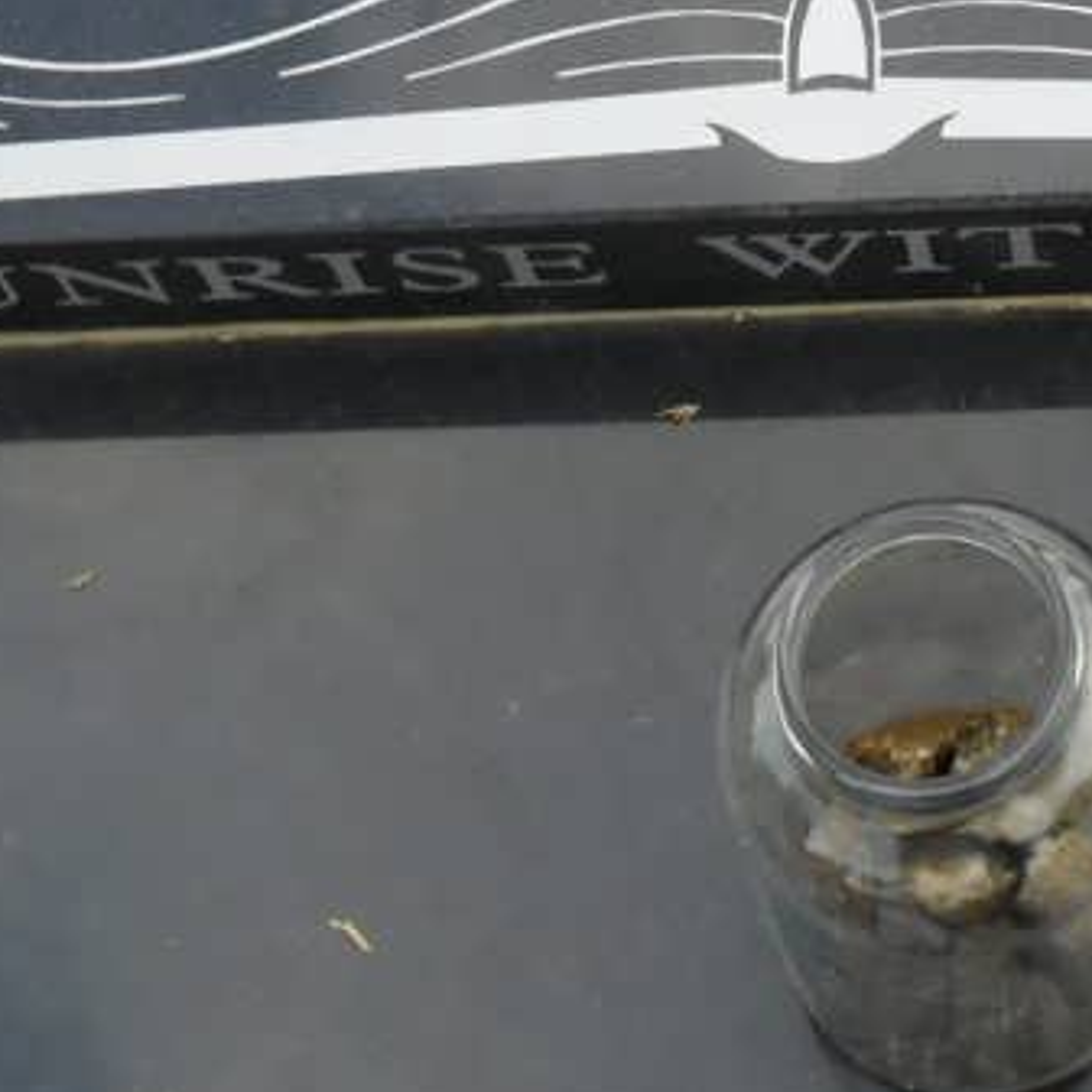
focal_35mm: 101
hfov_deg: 16.7
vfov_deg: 16.3
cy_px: -312
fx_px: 3605
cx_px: 1199
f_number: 3.7
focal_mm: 5.7
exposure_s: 1/125
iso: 100
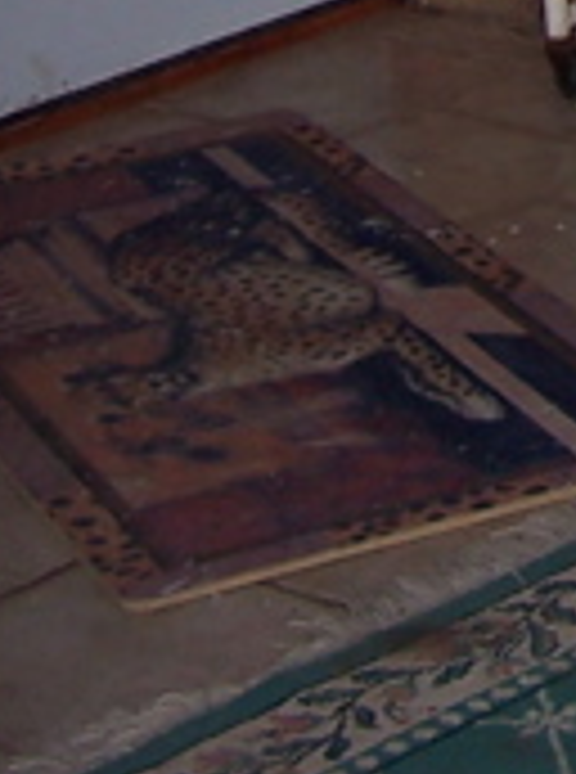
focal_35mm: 189
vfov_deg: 9.7
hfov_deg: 7.6
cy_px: -848
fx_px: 4214
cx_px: 1082
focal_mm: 6.3
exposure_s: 1/60
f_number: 2.8
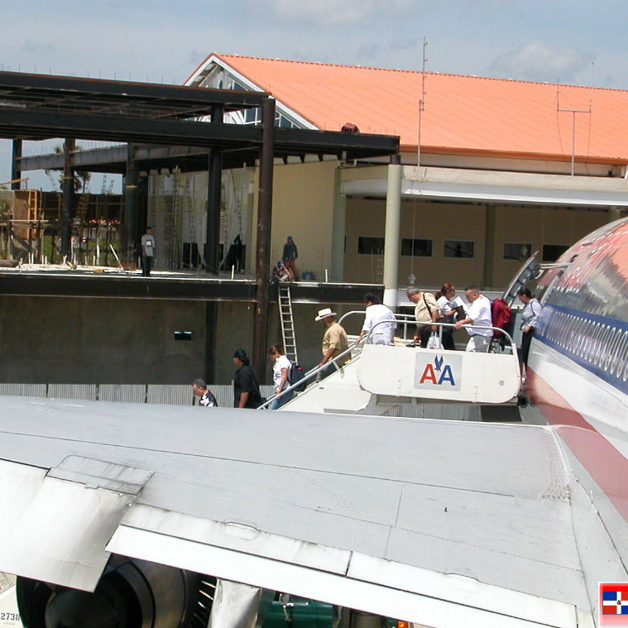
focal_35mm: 87
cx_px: 309
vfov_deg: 19.9
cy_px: 313
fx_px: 1786
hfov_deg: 19.9
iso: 100
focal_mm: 11.1
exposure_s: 1/1042
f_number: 3.8
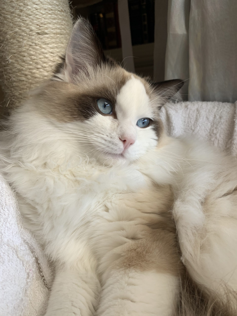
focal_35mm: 26
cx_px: 118
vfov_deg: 67.3
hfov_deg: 53.1
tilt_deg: -16.1
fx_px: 237
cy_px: 158
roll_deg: +7.2
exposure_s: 1/121
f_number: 1.8
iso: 40
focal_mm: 4.25
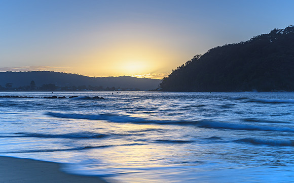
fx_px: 417
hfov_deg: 38.8
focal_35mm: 52
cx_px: 147
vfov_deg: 24.8
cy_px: 85
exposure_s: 1/2.5
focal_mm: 34
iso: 50
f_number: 6.3
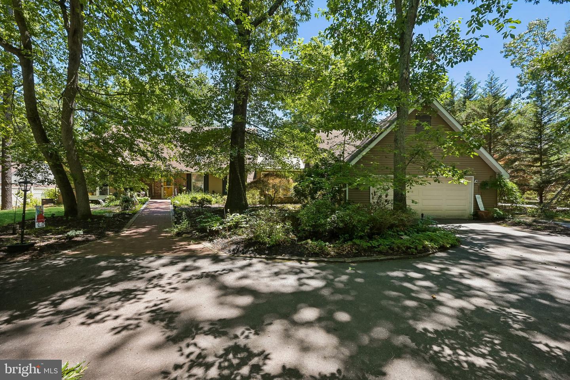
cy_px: 190
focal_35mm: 15
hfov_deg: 100.4
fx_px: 237
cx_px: 285
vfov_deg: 77.3
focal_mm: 15
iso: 400
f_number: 11
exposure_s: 1/80
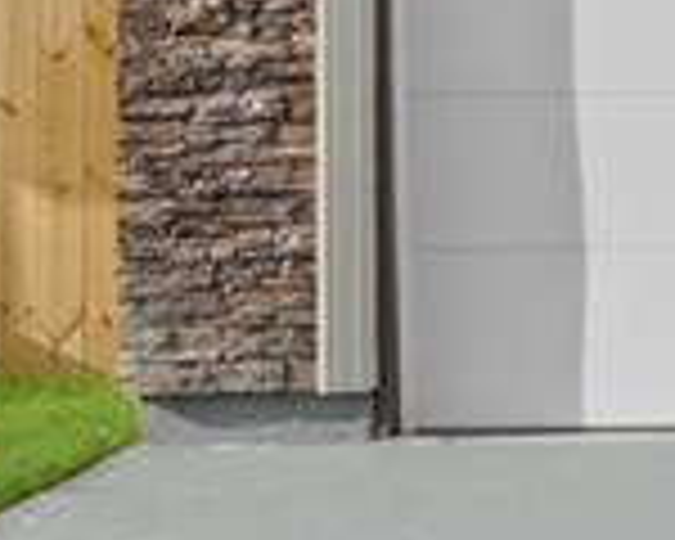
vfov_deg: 7.3
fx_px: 4235
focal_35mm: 212
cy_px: -36
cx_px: 2020
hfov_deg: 7.9
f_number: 8
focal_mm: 33
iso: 100
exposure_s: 1/125
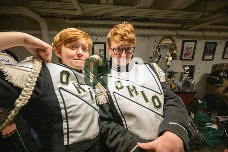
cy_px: 76
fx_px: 89
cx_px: 114
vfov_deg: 81.2
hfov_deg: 104.2
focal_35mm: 14
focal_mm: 14
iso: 12800
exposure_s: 1/500
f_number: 4
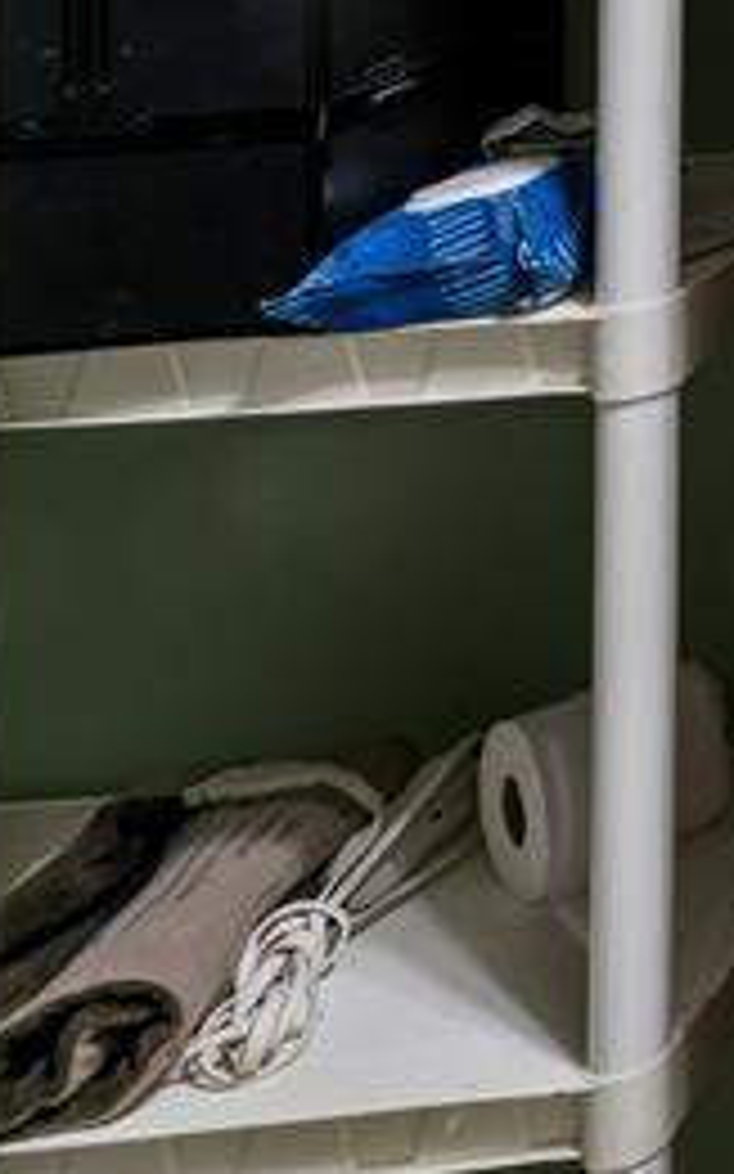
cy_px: -270
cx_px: 2062
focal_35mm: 60
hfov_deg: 12.4
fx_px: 1909
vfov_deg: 29.1
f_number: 13
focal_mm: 14.9
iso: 400
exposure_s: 1/3.33
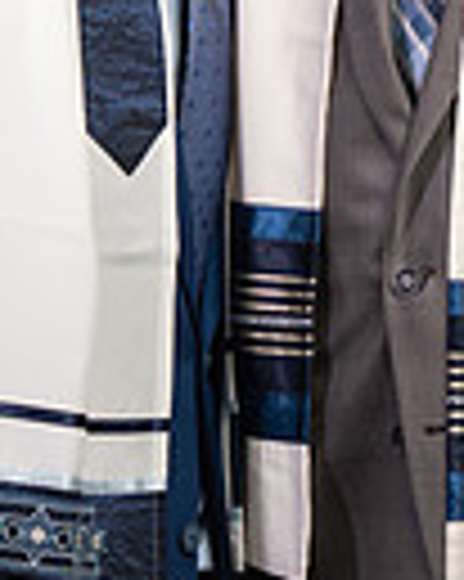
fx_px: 4554
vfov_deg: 7.3
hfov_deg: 5.8
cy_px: -36
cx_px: 356
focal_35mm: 265
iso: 500
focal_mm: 81
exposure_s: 1/250
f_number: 4
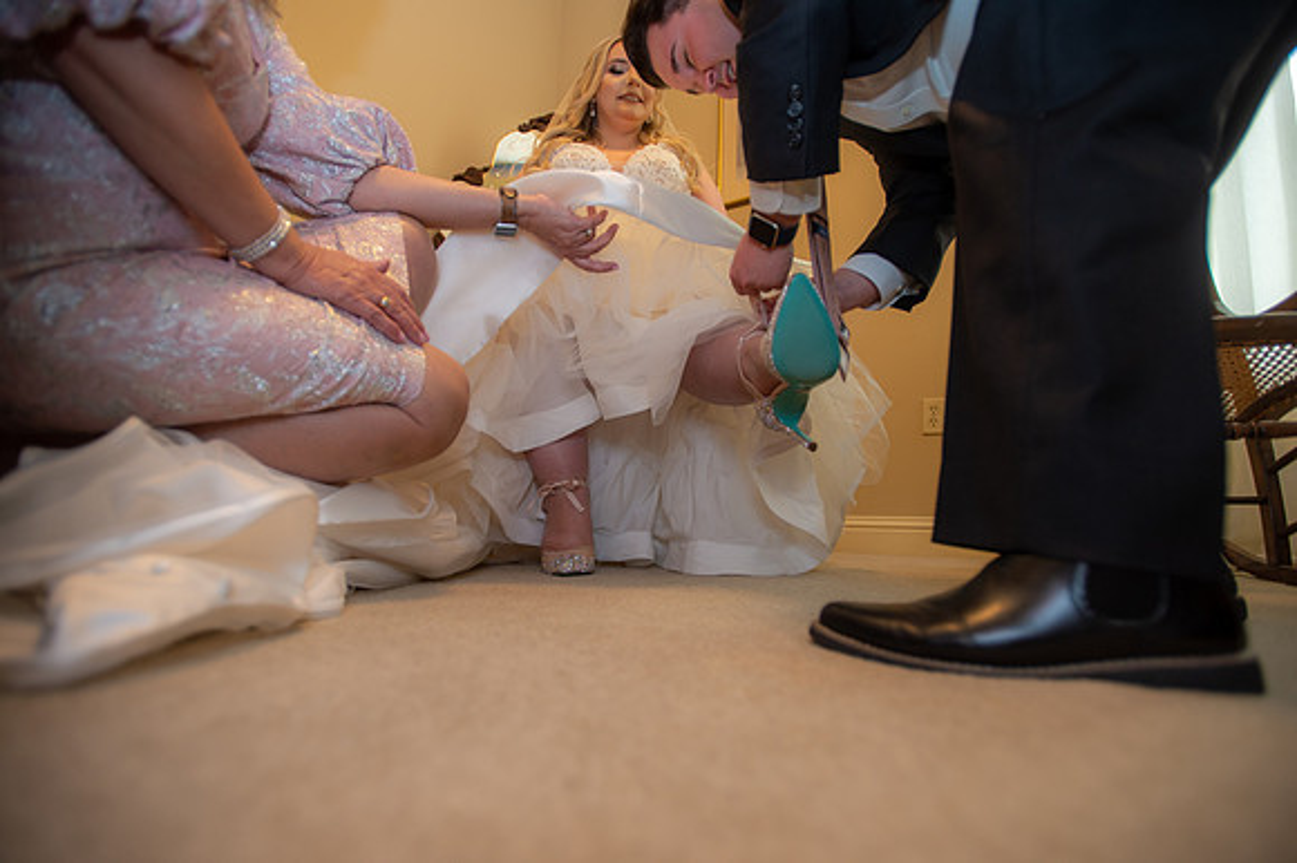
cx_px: 648
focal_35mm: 19
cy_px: 432
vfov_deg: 64.5
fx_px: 684
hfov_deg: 86.9
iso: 640
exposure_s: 1/60
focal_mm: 19
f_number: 2.8
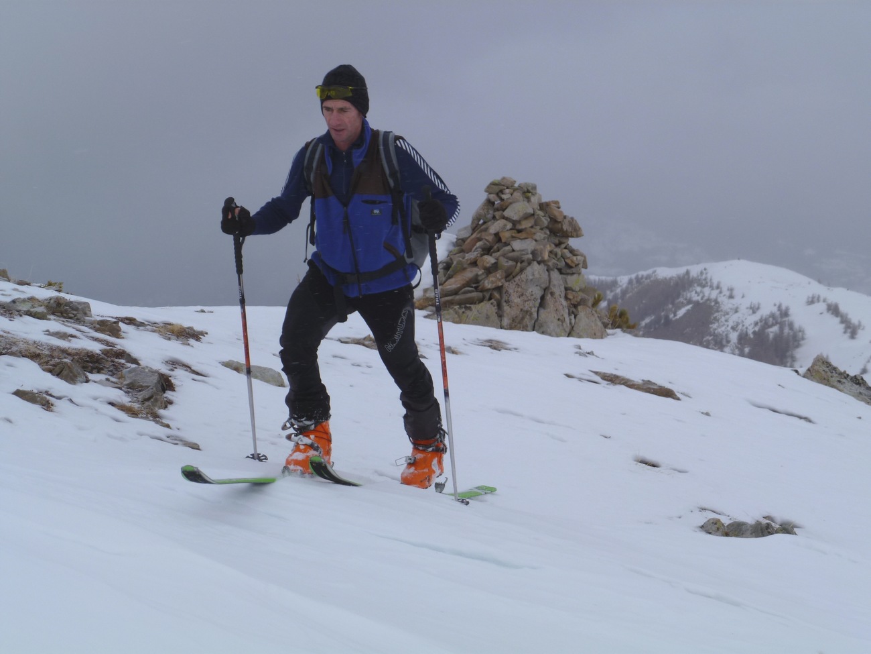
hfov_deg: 23.0
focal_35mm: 85
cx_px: 436
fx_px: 2139
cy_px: 327
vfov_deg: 17.4
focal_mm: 15.1
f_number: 4.6
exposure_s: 1/400
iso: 80
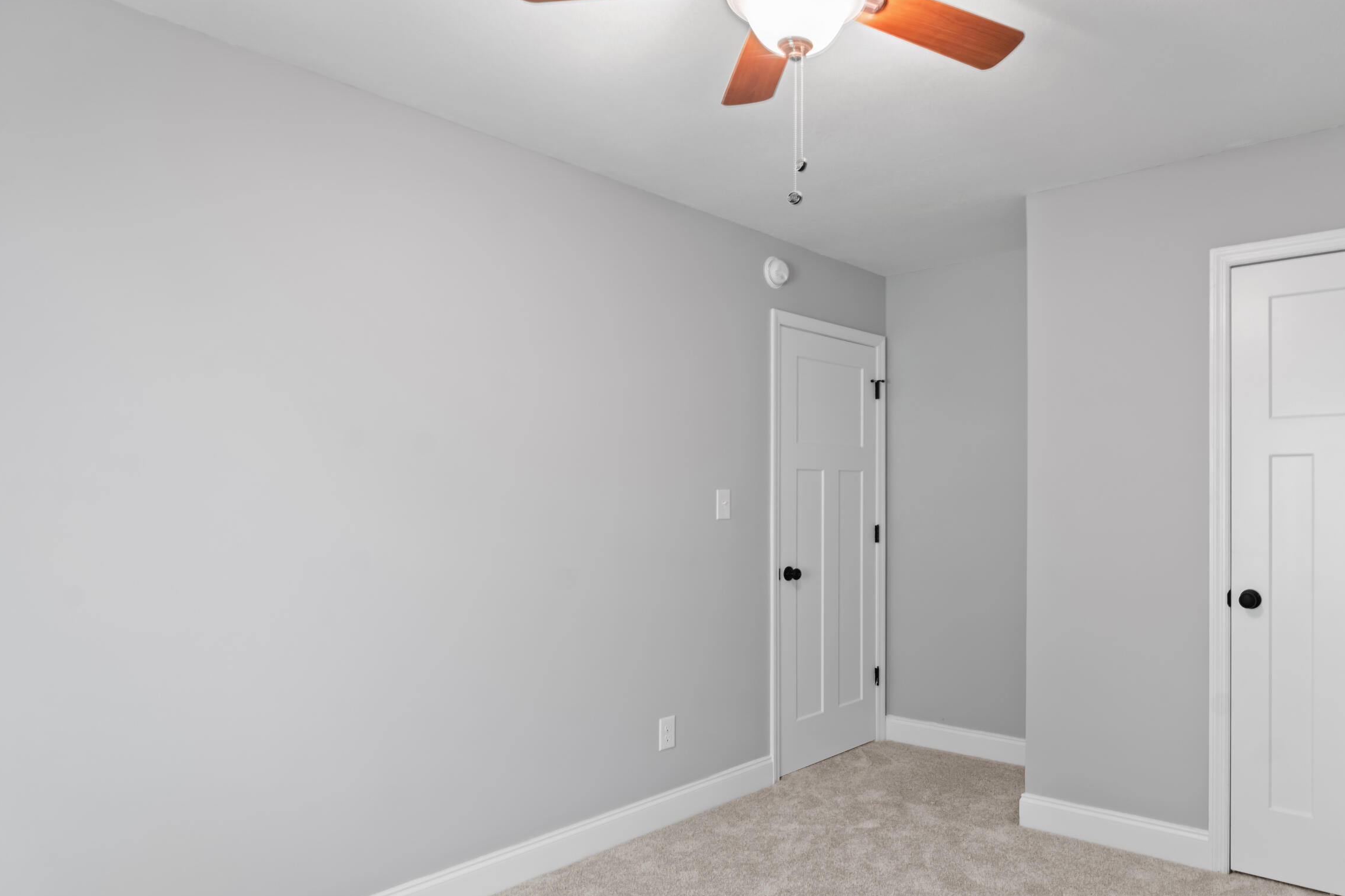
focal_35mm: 21
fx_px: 785
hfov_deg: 80.0
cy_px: 538
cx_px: 823
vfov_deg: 59.0
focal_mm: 16
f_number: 7.1
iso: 100
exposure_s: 1.6
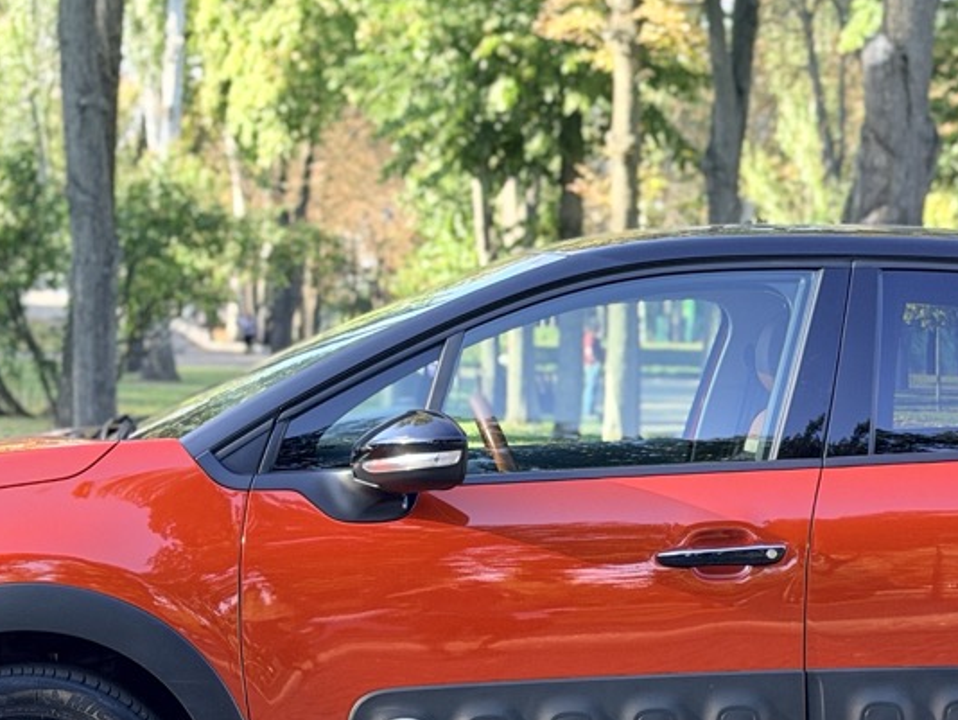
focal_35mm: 115
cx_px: 664
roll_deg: -0.2
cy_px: 438
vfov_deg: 12.9
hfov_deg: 17.1
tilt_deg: -2.2
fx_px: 3184
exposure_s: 1/377
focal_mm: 6.76
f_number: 1.78
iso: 64
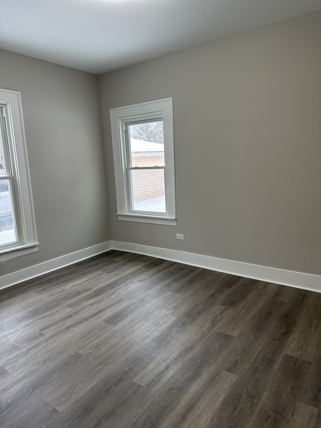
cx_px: 160
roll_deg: +0.8
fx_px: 297
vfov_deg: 71.6
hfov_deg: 56.8
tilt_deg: -9.9
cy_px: 214
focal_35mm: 24
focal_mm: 6.86
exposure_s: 1/120
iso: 160
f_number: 1.78
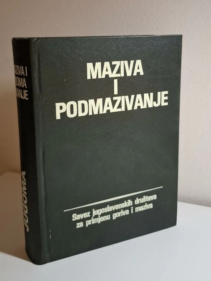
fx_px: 187
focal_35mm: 23
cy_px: 140
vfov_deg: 73.9
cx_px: 106
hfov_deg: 58.9
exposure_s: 1/33
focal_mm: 5.54
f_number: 1.8
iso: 320
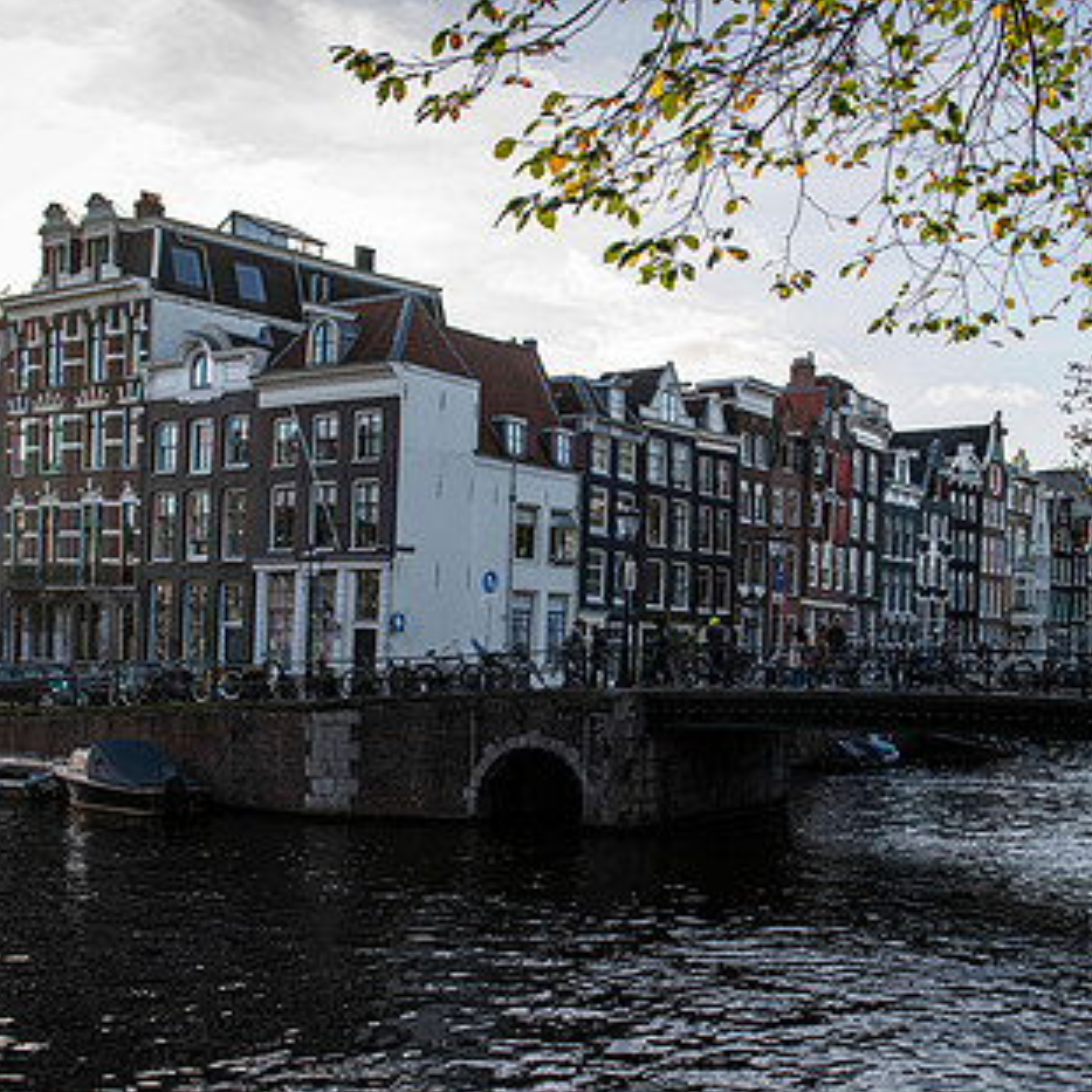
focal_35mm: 46
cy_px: 671
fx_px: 1642
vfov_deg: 36.6
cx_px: 657
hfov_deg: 36.7
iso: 64
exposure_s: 1/160
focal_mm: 29
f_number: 5.6
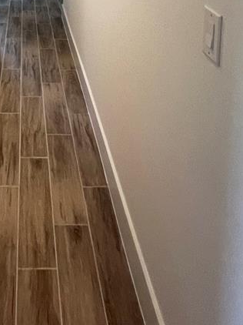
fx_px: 347
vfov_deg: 35.7
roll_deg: -2.0
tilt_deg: -2.6
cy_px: -88
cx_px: 32
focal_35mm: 37
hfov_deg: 36.6
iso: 250
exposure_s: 1/60
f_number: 1.8
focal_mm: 1.57
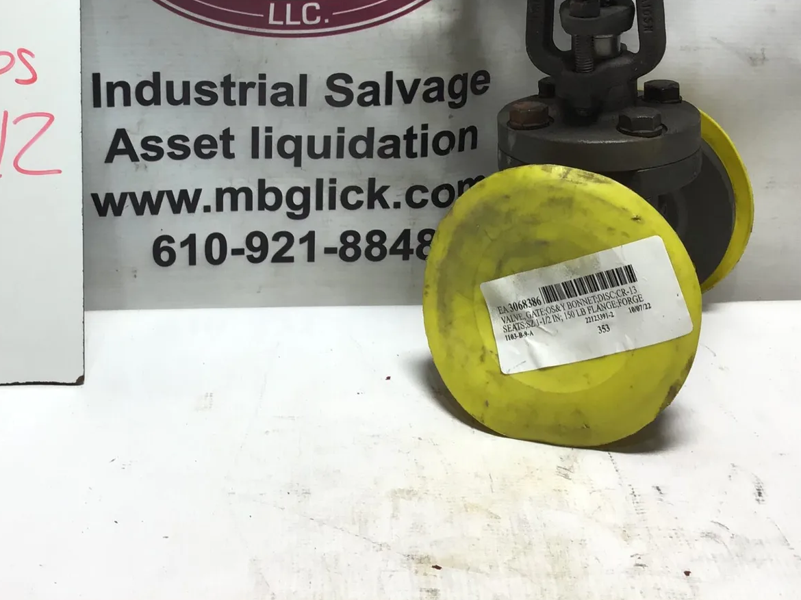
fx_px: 1226
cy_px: 94
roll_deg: +0.9
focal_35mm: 53
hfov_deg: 35.7
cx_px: 249
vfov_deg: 26.8
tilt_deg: -18.1
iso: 32
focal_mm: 3.3
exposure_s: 1/120
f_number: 2.4
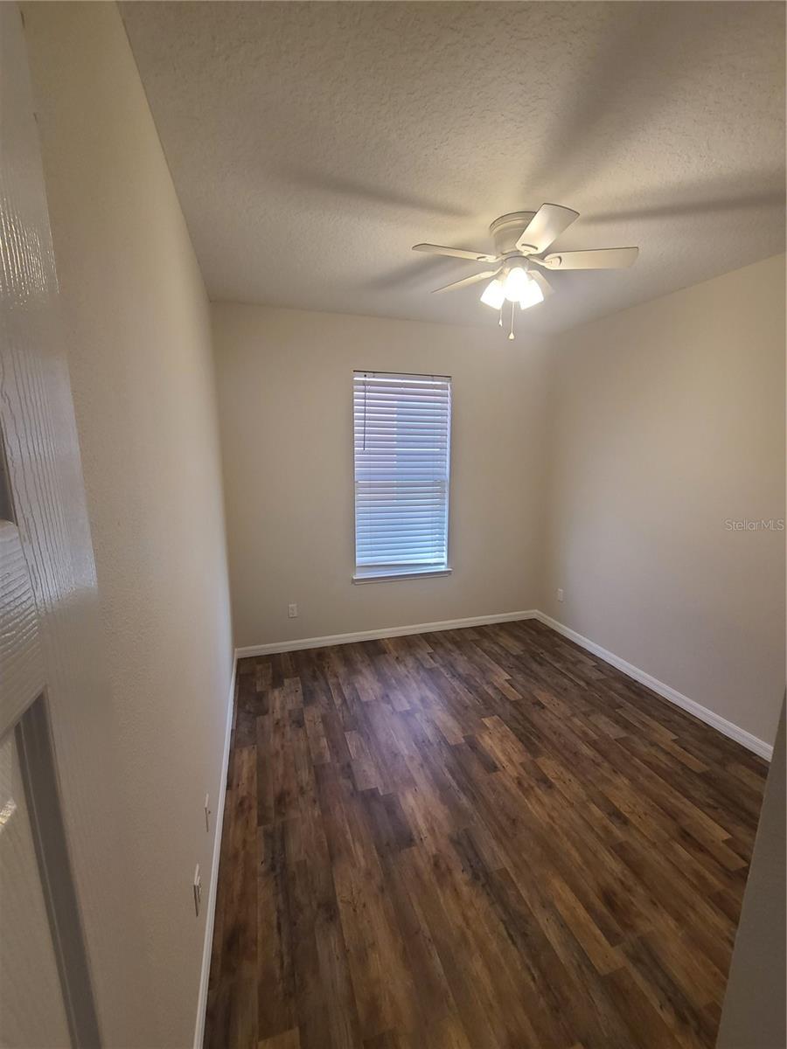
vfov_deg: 106.2
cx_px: 394
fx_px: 394
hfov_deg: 89.9
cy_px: 524
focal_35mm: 13
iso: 250
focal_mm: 2.2
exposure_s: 1/60
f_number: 2.2
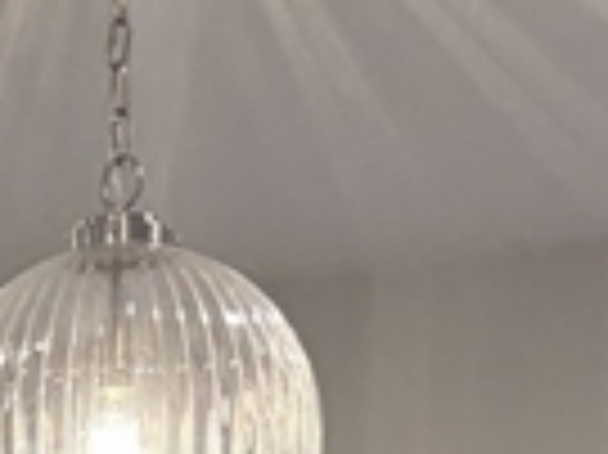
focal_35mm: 197
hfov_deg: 9.7
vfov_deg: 6.5
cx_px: -333
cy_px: 1609
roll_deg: +1.1
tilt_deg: -8.7
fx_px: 3457
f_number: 1.6
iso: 100
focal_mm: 5.96
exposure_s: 1/120
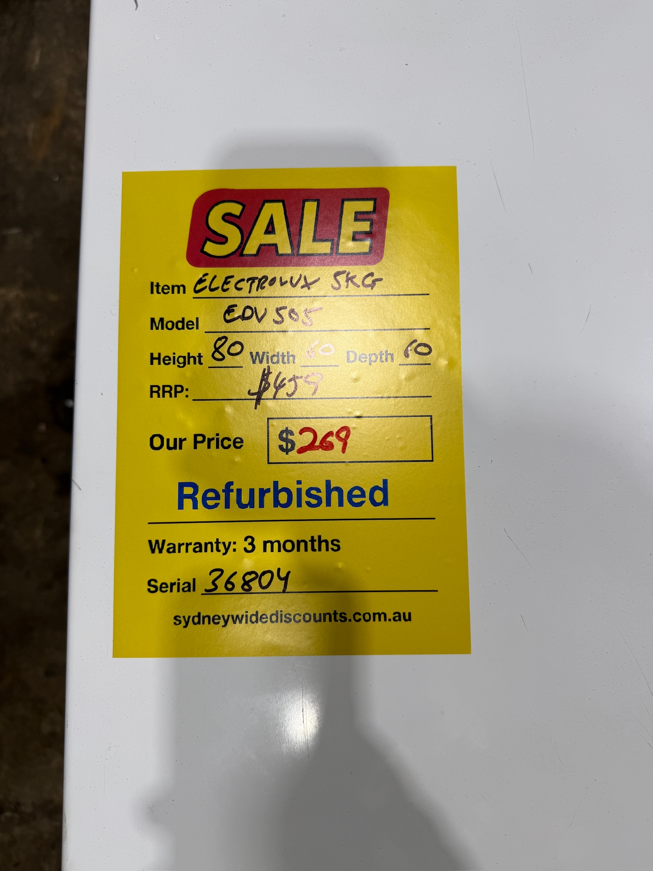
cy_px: 436
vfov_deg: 71.6
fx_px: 604
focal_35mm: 24
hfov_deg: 56.8
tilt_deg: -85.8
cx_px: 326
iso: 80
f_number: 1.78
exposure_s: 1/100
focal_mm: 6.76
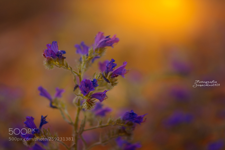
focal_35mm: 135
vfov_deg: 10.2
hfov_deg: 15.2
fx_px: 844
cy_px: 75
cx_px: 112
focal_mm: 135
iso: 320
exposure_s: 1/500
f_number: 2
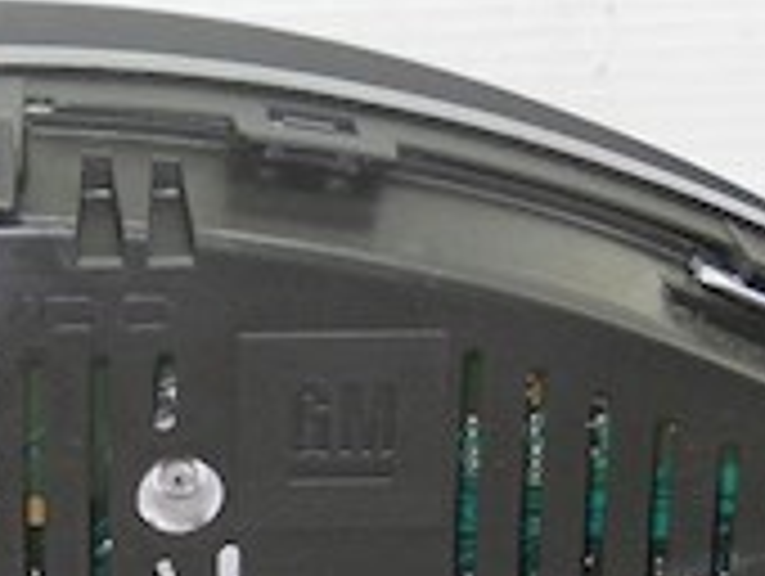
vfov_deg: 9.4
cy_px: 806
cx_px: -63
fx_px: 3408
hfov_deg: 12.6
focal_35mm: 154
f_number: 3.1
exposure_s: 1/30
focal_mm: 6.72
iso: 125
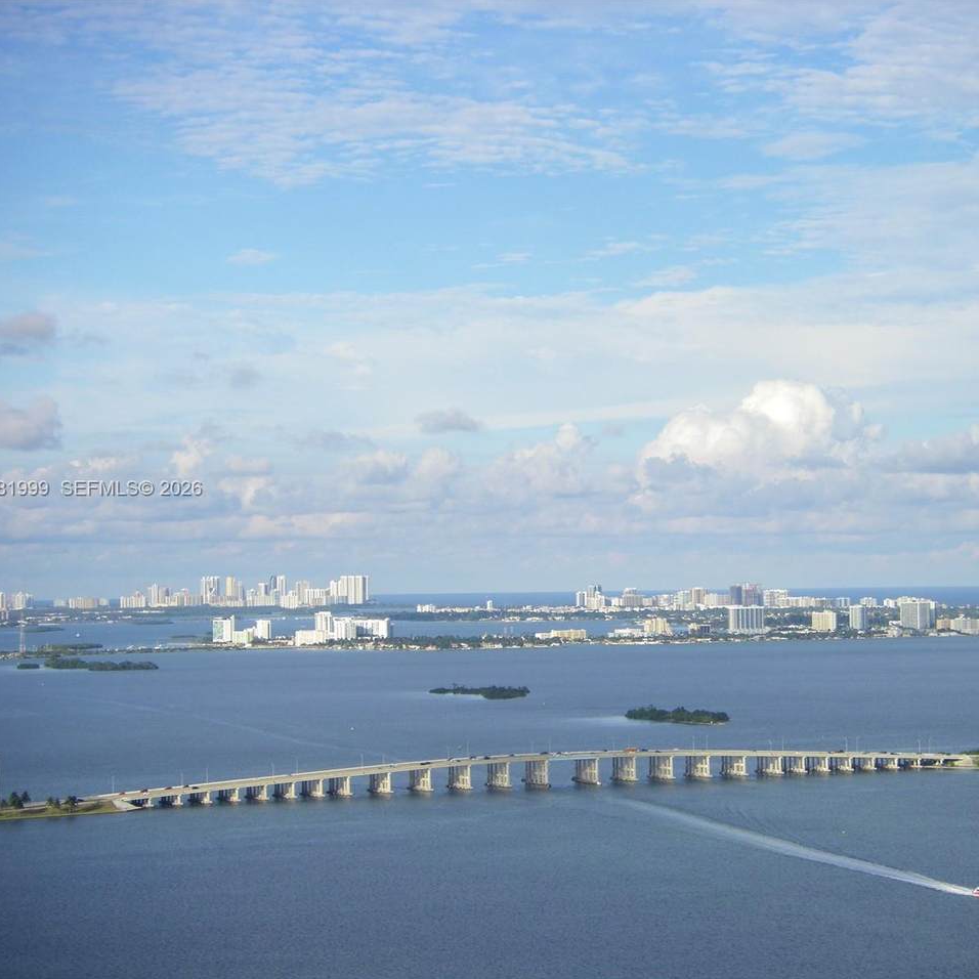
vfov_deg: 16.9
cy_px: 490
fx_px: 3296
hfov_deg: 16.9
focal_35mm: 103
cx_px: 602
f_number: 4
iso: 64
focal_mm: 14.4
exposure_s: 1/400
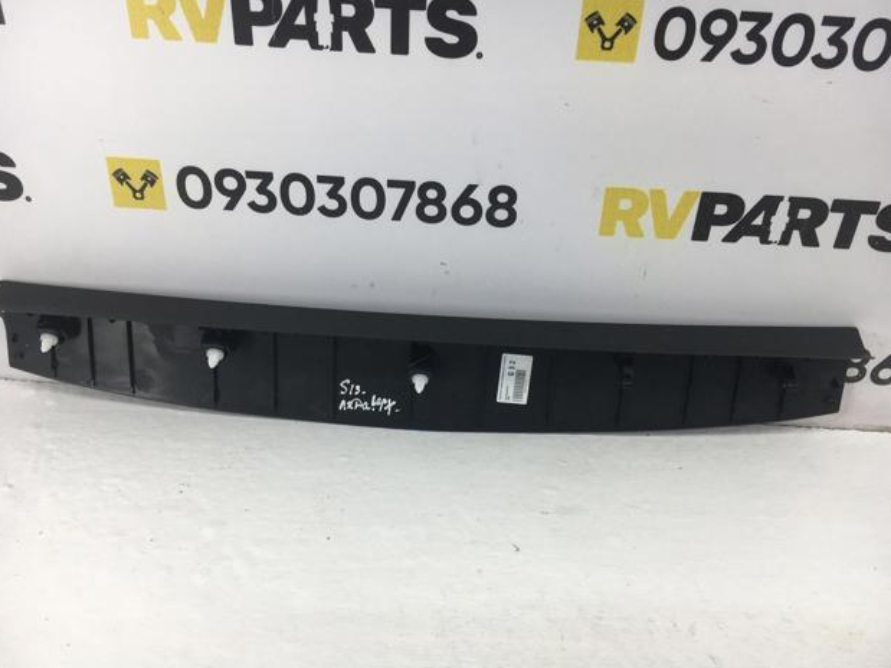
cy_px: 333
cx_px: 452
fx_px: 772
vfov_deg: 46.8
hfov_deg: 60.0
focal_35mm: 30
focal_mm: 4.15
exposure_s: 1/100
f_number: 2.2
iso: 40
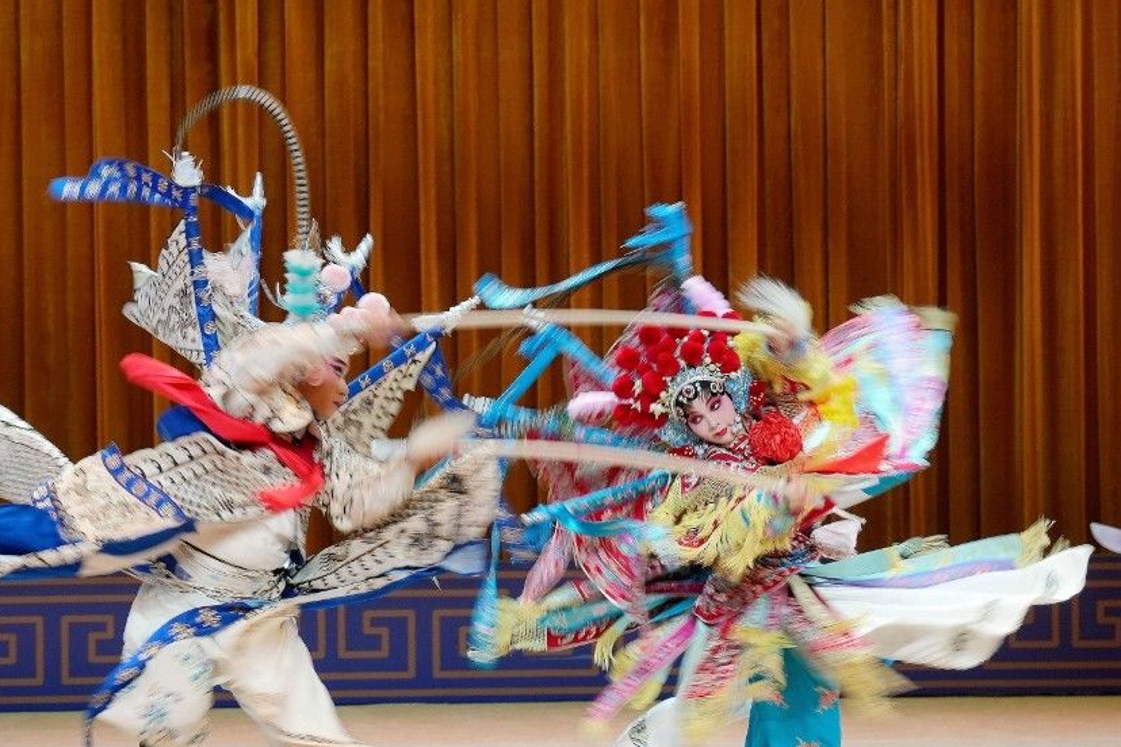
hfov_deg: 15.0
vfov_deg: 10.0
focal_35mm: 137
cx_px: 424
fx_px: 4266
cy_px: 385
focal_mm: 81
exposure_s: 1/100
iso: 320
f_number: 5
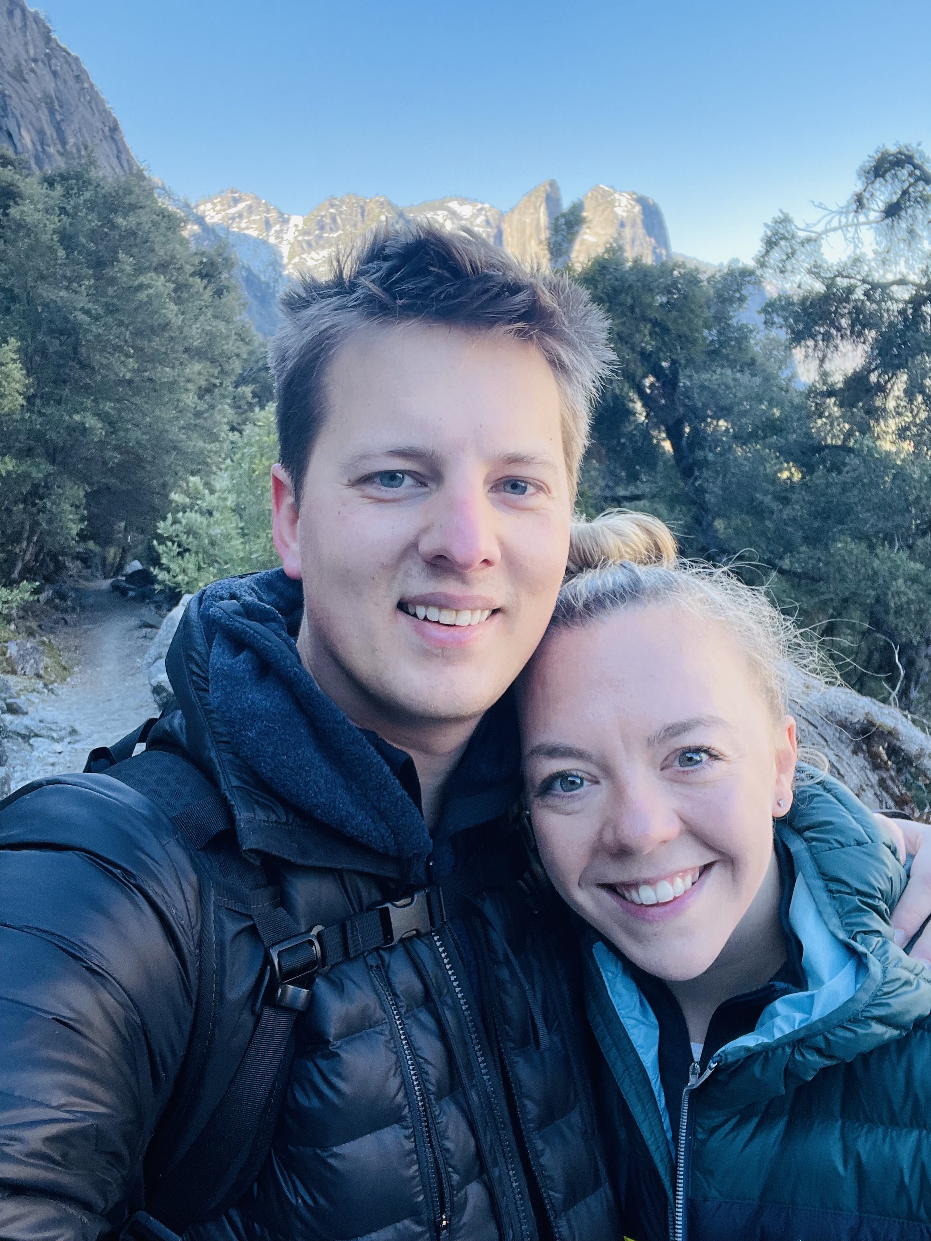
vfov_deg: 60.0
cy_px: 620
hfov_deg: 46.8
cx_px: 466
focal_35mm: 30
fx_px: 1076
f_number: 2.2
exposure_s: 1/122
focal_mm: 2.71
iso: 25
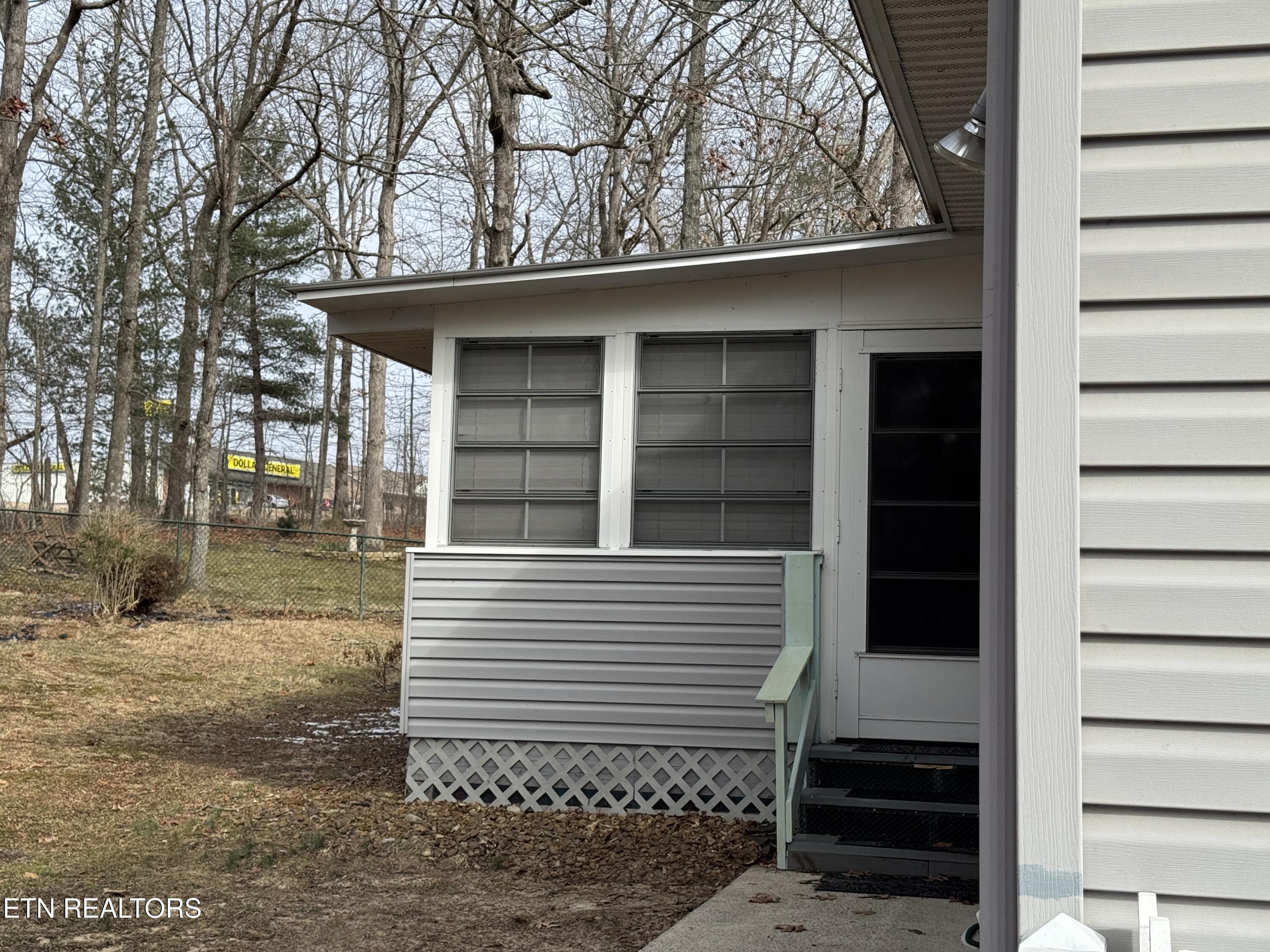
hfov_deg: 39.7
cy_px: 476
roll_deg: -0.7
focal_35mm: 48
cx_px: 635
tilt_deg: +4.3
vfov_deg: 30.3
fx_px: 1761
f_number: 1.78
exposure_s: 1/2513
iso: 64
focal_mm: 6.76
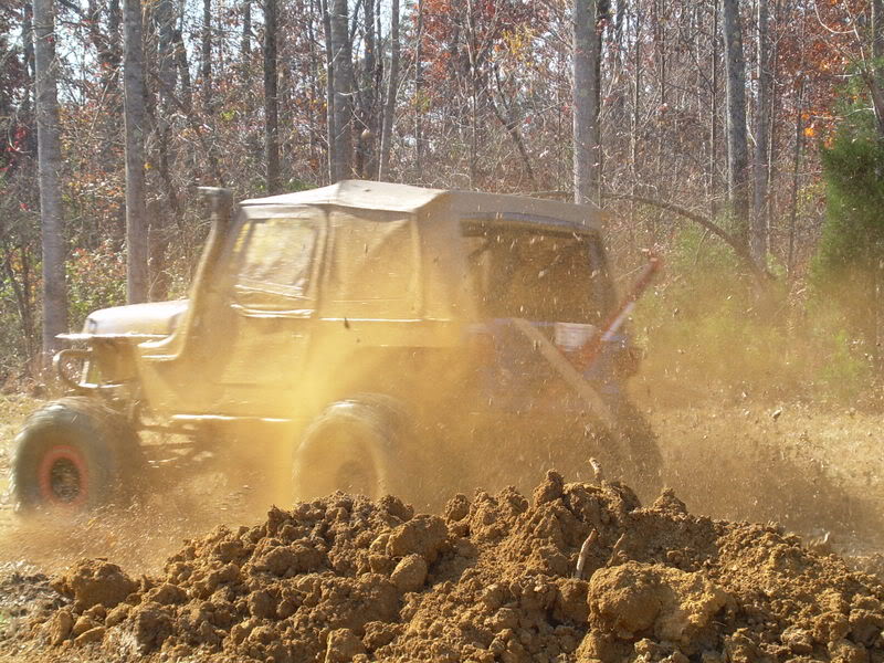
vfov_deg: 13.5
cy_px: 332
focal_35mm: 110
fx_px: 2809
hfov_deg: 17.9
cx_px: 442
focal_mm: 18.9
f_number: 4.9
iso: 50
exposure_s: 1/125
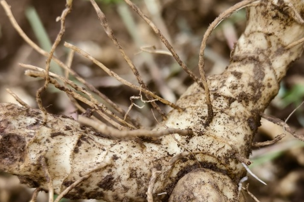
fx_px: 456
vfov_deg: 24.8
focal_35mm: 54
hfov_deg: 36.4
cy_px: 145
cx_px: 209
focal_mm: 8.67
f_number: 1.75
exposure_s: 1/1126
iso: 50
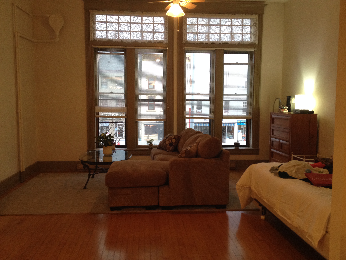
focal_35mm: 35
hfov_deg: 52.6
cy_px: 130
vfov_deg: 40.7
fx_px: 350
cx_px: 173
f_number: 2.4
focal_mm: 4.28
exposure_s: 1/20
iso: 160
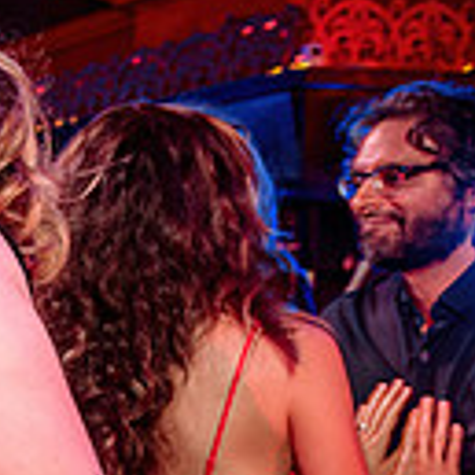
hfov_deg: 14.5
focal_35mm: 100
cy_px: 388
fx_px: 1552
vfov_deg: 17.2
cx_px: -470
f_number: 2.8
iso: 800
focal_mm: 24
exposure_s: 1/80
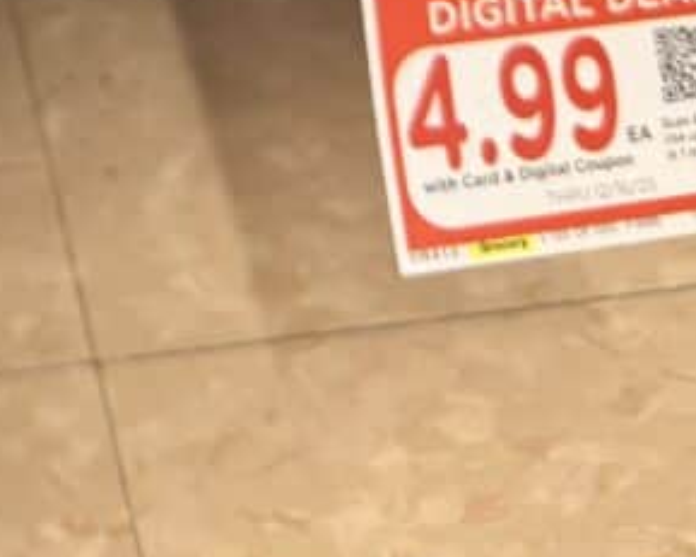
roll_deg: -0.9
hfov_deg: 21.2
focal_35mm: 83
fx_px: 1709
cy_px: -538
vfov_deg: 15.2
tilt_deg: -39.7
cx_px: -171
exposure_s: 1/43
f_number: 1.78
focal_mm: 6.76
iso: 200
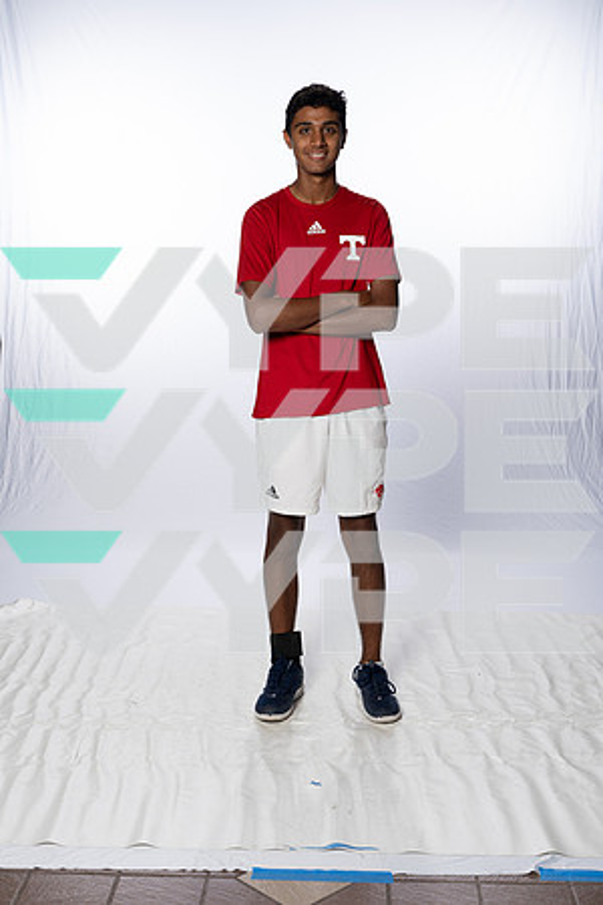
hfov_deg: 28.6
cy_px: 452
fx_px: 1181
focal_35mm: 47
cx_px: 302
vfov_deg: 41.9
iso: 640
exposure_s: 1/250
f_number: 8
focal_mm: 47
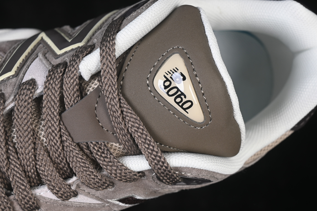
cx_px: 158
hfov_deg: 27.0
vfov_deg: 18.2
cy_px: 106
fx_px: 660
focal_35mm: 75
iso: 160
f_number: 7.1
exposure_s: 1/60
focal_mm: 50
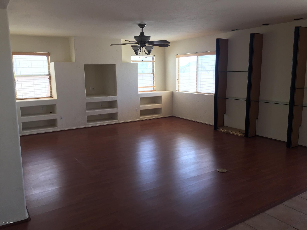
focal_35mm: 29
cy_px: 115
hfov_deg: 61.7
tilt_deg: -7.9
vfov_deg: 48.2
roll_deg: +0.6
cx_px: 154
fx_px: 257
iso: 32
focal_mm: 4.15
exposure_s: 1/60
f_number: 2.2
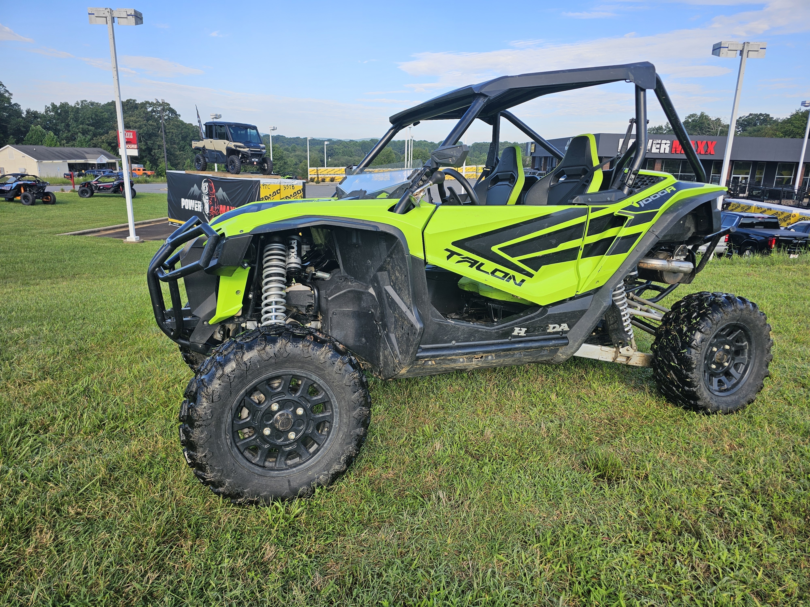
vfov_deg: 58.9
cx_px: 405
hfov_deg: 73.9
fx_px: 538
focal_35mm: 23
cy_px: 304
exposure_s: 1/285
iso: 10
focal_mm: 6.3
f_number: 1.7
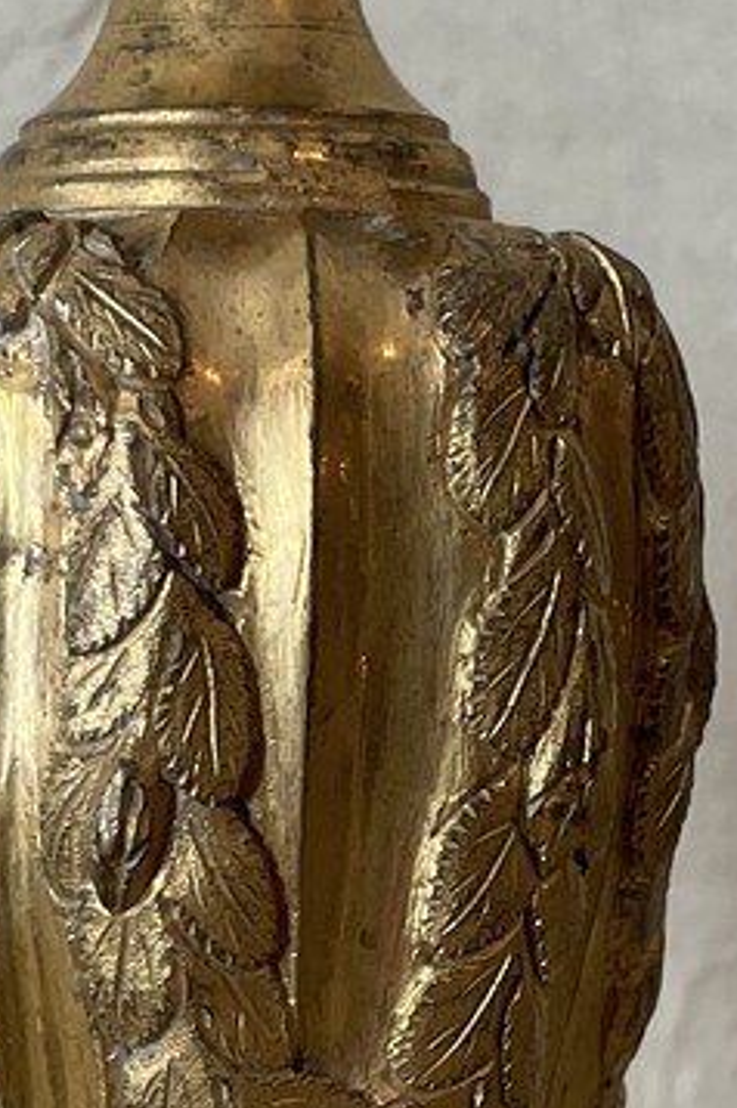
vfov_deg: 16.9
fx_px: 3723
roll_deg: +0.2
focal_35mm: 121
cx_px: 276
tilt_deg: -1.4
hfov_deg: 11.3
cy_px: 724
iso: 125
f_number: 1.6
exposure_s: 1/100
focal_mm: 4.2
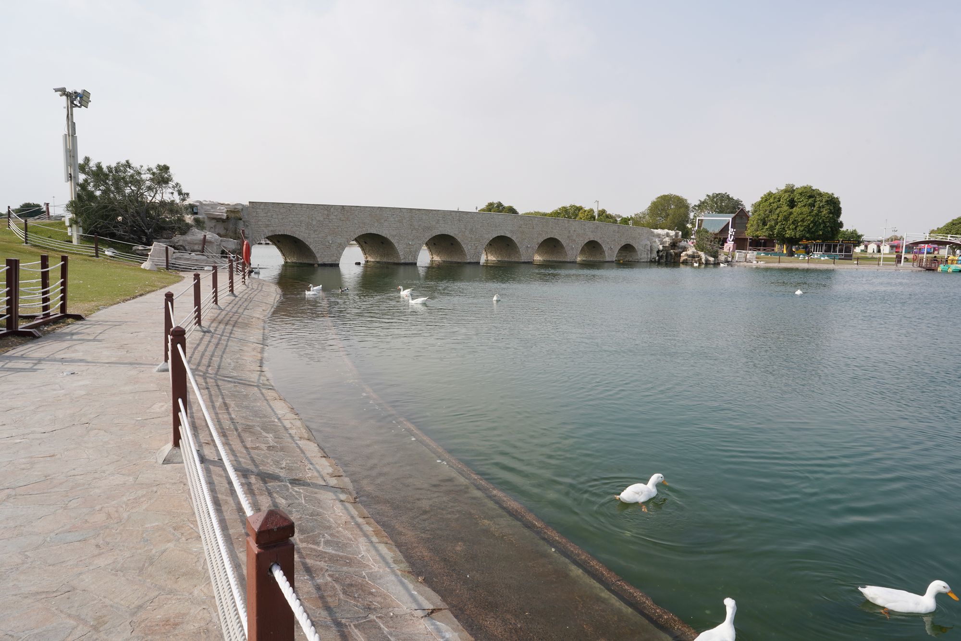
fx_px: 641
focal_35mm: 24
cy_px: 320
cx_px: 480
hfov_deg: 73.7
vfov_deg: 53.1
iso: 100
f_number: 16
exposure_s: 1/100
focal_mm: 24
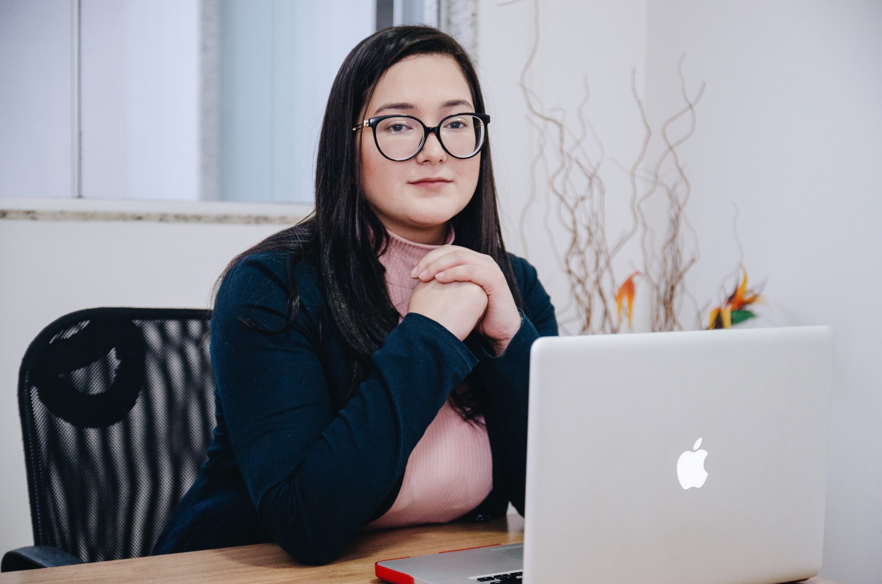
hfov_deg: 32.0
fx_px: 1540
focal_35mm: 63
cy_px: 292
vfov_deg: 21.5
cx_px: 441
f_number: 2.8
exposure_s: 1/125
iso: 640
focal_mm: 42
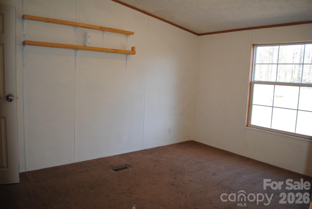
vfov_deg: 48.0
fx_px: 234
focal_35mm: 27
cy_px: 104
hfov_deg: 67.3
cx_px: 156
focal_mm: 18
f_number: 3.5
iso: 200
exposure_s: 1/60
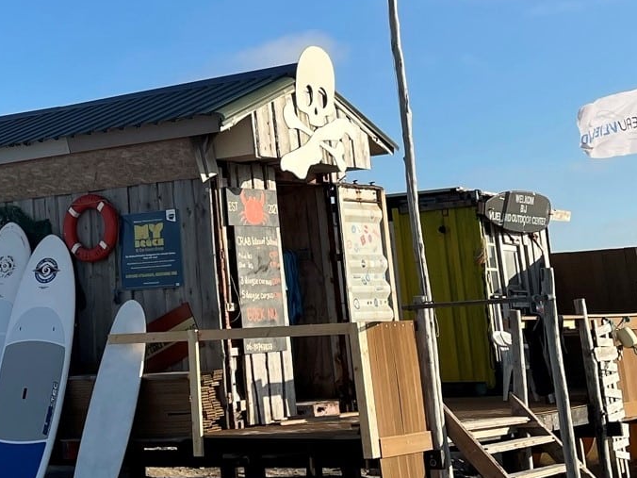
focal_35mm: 59
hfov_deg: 31.4
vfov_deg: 24.7
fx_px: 1086
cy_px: 157
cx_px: 80
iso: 32
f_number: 1.6
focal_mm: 4.2
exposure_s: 1/2506
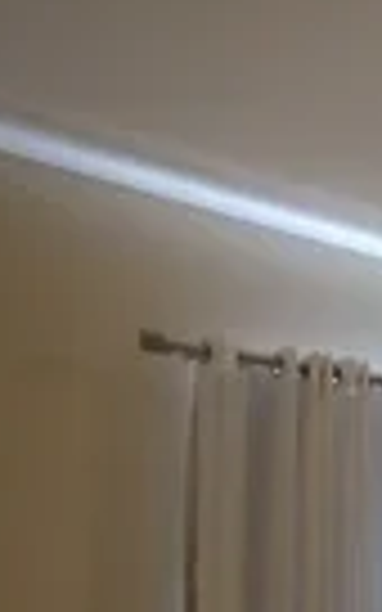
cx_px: 822
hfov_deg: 17.2
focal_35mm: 45
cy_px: 601
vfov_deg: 39.5
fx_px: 750
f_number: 2.2
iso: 160
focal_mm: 1.65
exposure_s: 1/40
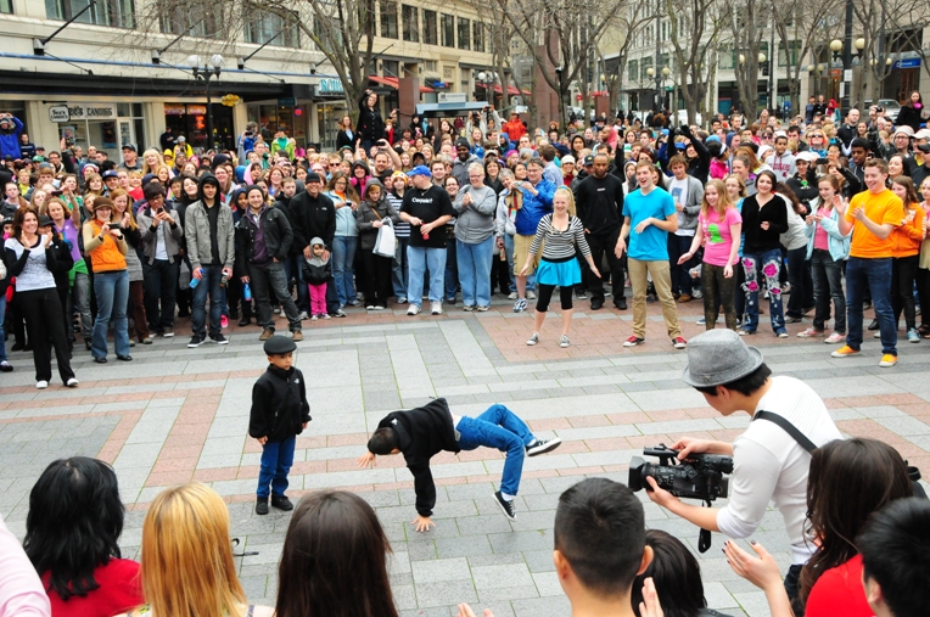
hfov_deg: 44.6
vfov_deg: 30.4
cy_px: 302
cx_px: 455
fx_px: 1135
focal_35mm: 44
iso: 1250
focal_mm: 28
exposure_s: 1/400
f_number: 7.1
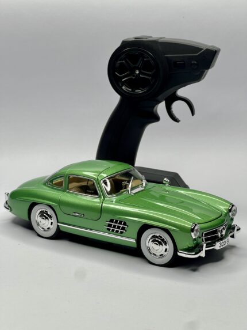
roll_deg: +0.4
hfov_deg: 19.1
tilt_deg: -13.6
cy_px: 165
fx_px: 732
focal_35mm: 77
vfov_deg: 25.3
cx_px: 124
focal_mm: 9
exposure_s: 1/110
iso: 32
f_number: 2.8
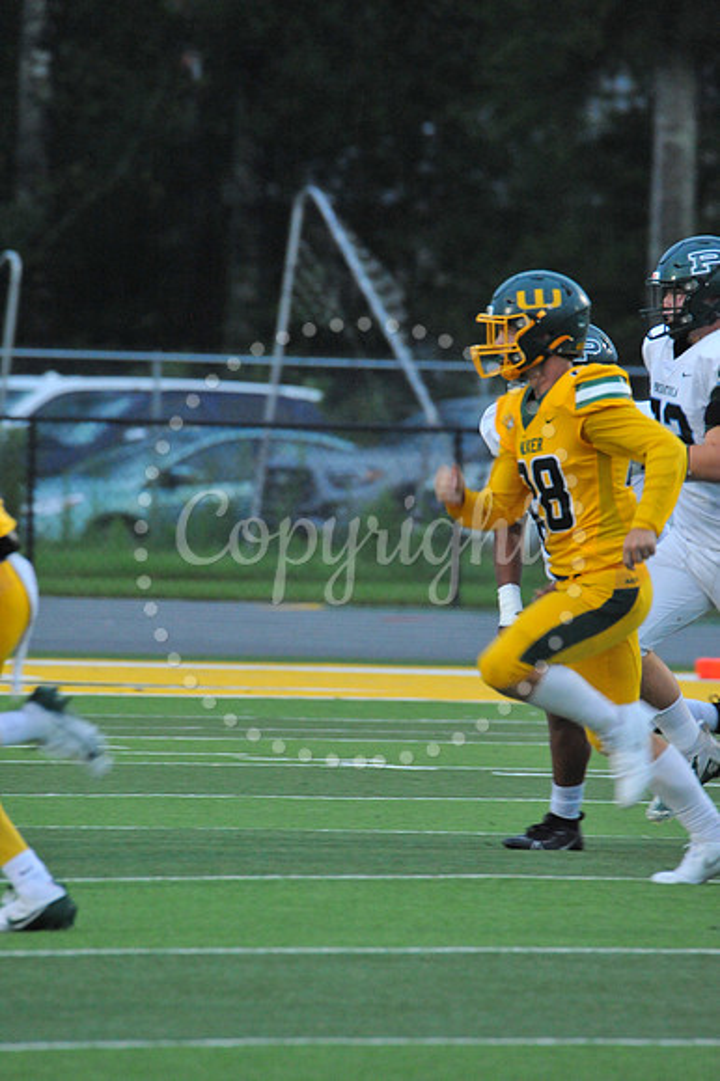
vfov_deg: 3.4
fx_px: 18020
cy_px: 540
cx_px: 360
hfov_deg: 2.3
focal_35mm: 600
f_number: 11
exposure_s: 1/200
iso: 6400
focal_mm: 600
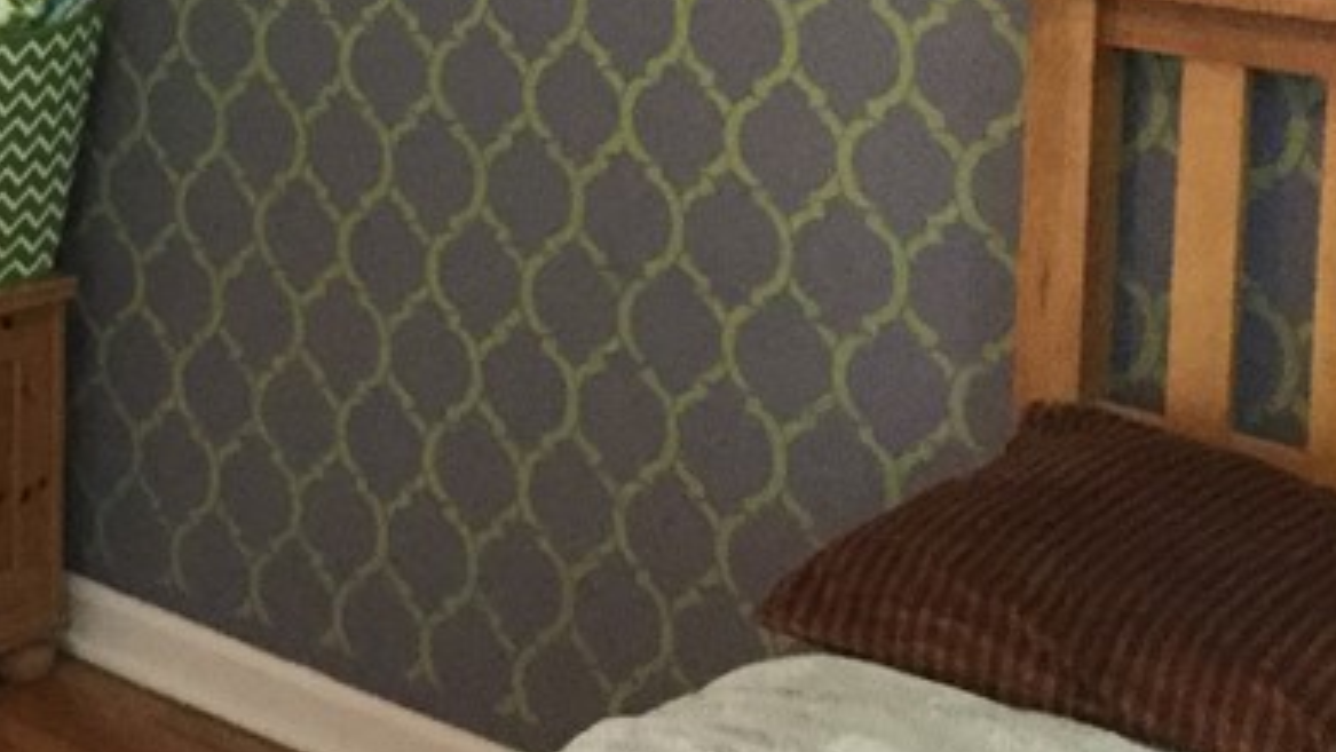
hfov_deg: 21.6
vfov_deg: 13.1
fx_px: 3154
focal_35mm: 89
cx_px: -392
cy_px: -271
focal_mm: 3.3
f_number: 2.4
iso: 200
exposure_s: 1/15
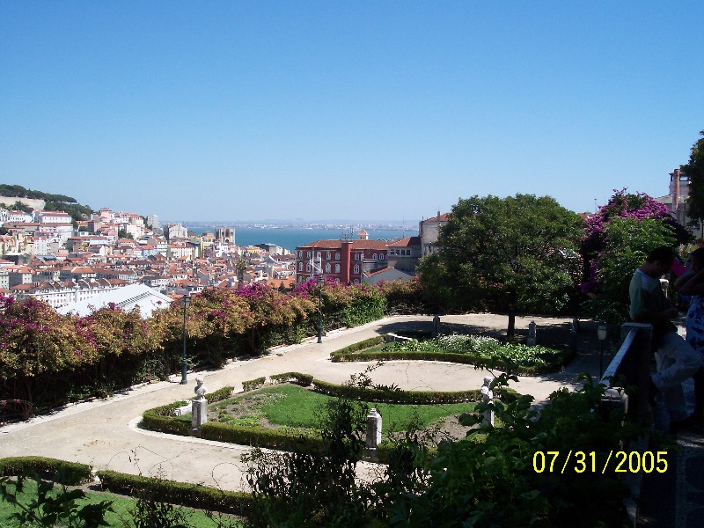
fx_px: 773
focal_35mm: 38
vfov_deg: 37.7
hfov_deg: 49.0
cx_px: 352
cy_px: 264
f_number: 4.8
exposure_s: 1/700
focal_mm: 8
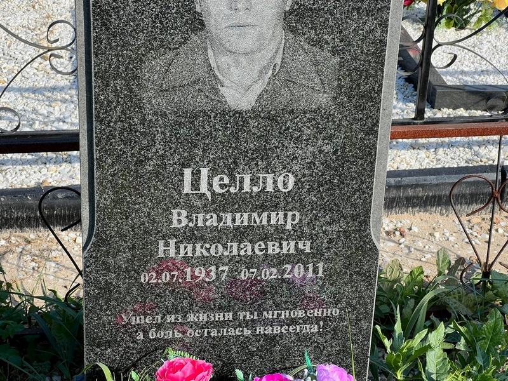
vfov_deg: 19.1
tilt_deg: -27.4
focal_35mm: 77
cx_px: 254
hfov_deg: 25.3
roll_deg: +0.7
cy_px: 190
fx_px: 1130
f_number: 2.8
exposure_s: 1/322
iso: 32
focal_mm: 9
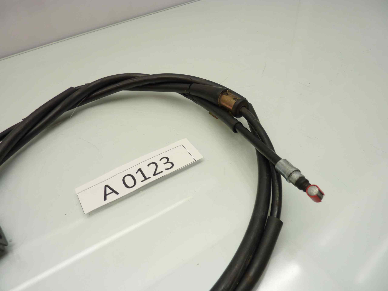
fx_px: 280
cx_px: 194
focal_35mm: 25
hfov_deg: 69.4
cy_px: 146
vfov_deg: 54.9
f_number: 3.3
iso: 80
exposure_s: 1/20
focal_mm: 4.1
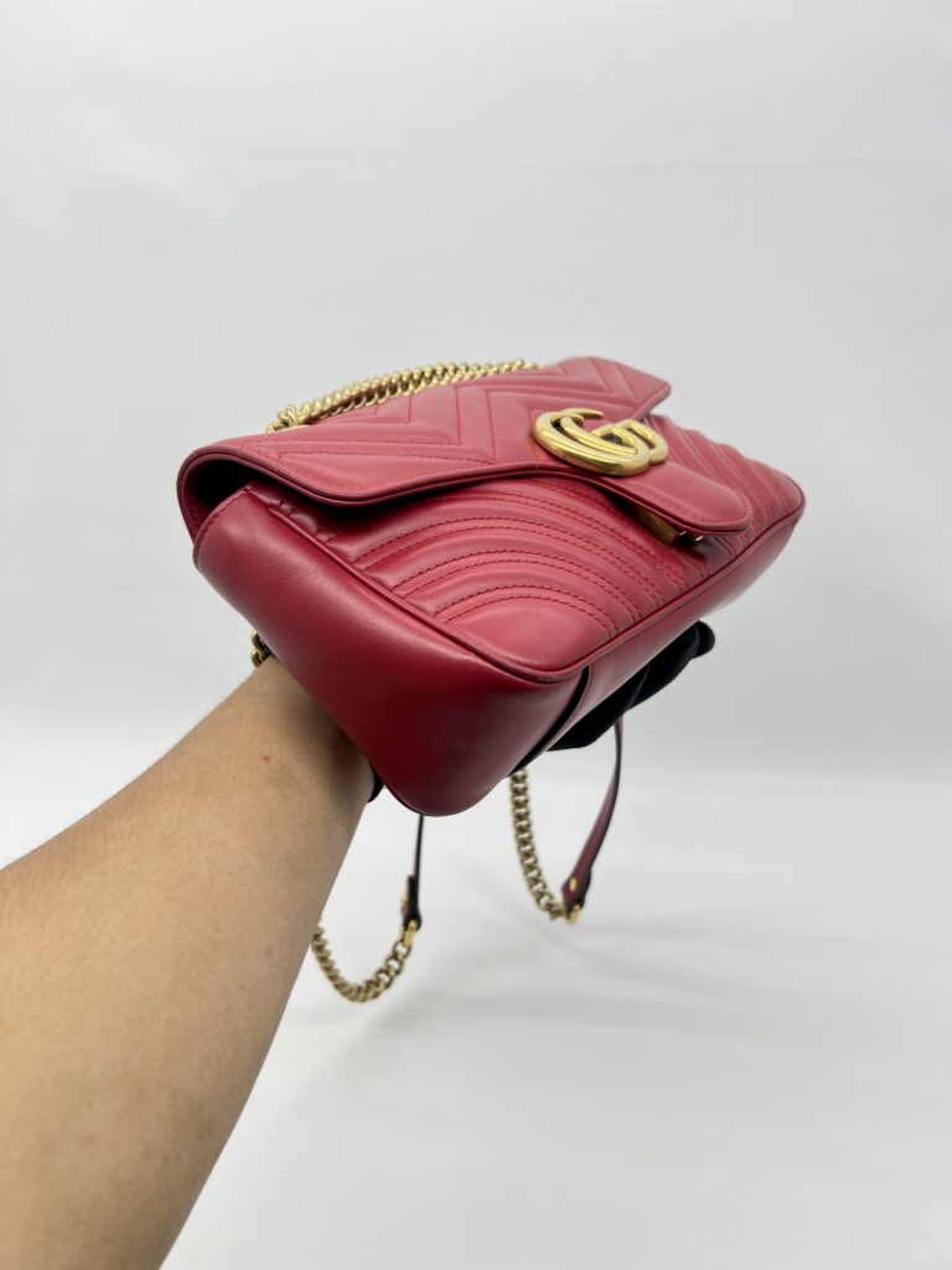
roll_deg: -0.1
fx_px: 953
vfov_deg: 67.3
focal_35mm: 26
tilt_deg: -24.6
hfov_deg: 53.1
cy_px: 635
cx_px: 476
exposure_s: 1/115
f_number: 1.5
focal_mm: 5.7
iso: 32
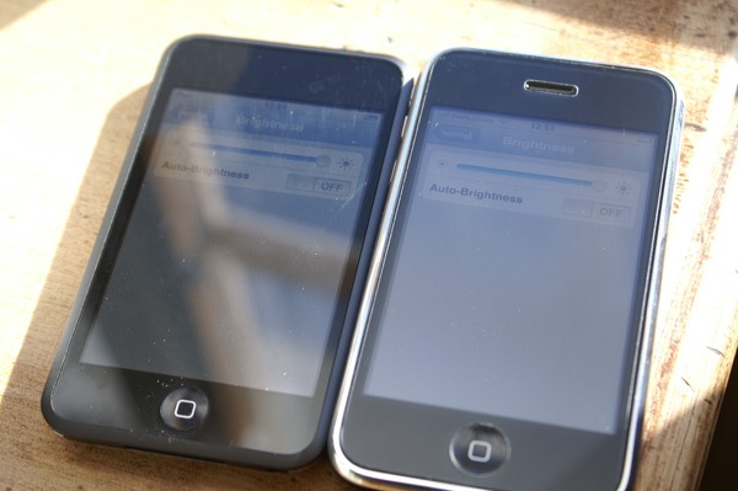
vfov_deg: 18.2
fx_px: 1536
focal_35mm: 75
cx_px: 369
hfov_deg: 27.0
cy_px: 246
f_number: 5.6
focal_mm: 50
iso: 100
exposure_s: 1/125
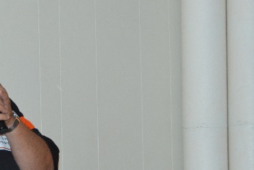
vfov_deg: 5.3
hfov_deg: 7.9
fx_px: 1822
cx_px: 22
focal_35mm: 258
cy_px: 107
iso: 2000
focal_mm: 80
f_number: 6.3
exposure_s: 1/60
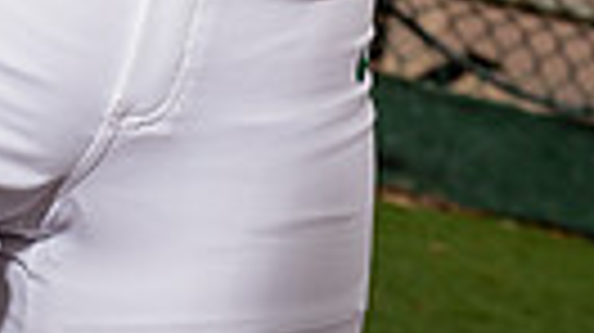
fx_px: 3934
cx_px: 198
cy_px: -585
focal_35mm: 250
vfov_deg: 4.7
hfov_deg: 8.6
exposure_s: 1/250
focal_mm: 70
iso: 100
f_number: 8
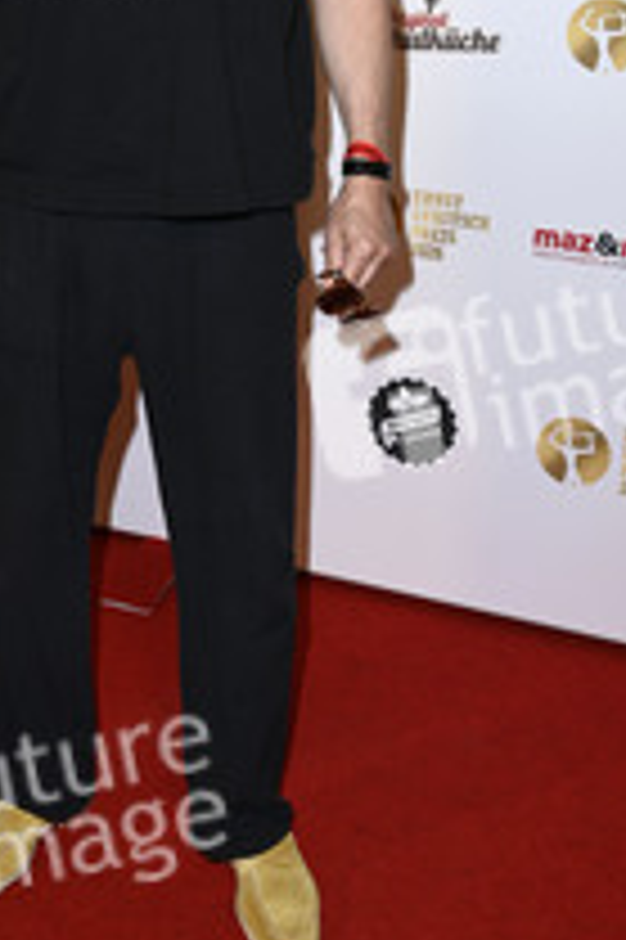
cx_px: 126
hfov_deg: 20.7
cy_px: 148
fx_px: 1698
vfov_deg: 30.0
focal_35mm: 65
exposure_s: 1/200
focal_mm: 34
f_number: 5.6
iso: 640
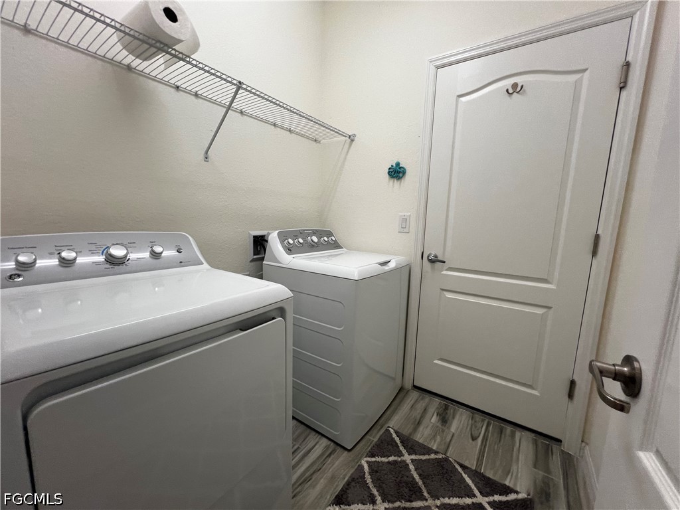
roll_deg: -0.8
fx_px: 255
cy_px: 255
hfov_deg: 106.2
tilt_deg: -9.4
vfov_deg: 89.9
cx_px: 340
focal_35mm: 13
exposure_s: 1/120
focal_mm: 1.57
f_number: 1.8
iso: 100
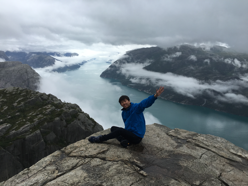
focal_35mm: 29
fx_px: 208
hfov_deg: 61.7
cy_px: 93
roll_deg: +0.1
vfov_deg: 48.2
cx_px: 124
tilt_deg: -10.2
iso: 25
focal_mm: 4.15
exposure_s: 1/712
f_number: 2.2
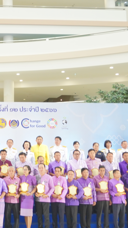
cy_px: 101
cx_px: -29
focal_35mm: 65
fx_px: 392
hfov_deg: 17.6
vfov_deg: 32.3
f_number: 3.5
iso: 1250
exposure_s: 1/160
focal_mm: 24
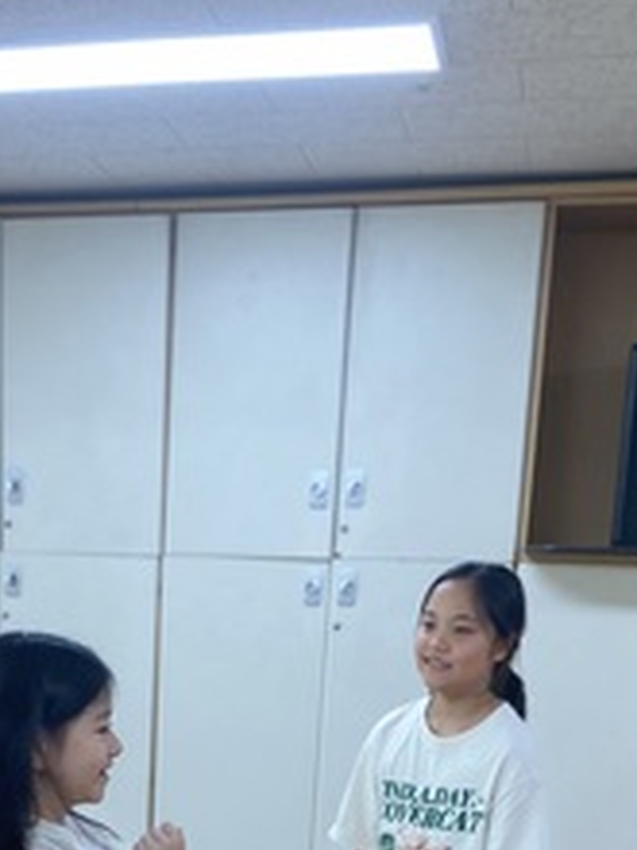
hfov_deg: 24.4
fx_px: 1448
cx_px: 122
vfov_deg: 29.3
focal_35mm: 59
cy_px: 954
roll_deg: -4.4
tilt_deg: -13.9
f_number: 1.8
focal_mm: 4.25
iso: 100
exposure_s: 1/60
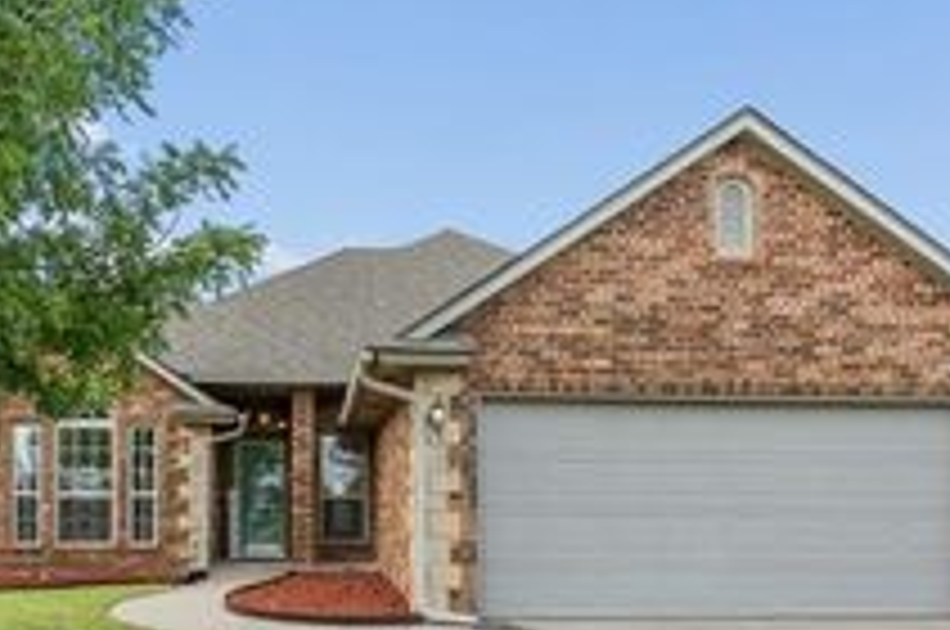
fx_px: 1001
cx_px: 387
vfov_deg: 33.8
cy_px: 515
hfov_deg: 50.5
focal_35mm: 38
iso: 200
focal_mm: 16
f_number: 8
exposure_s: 1/250
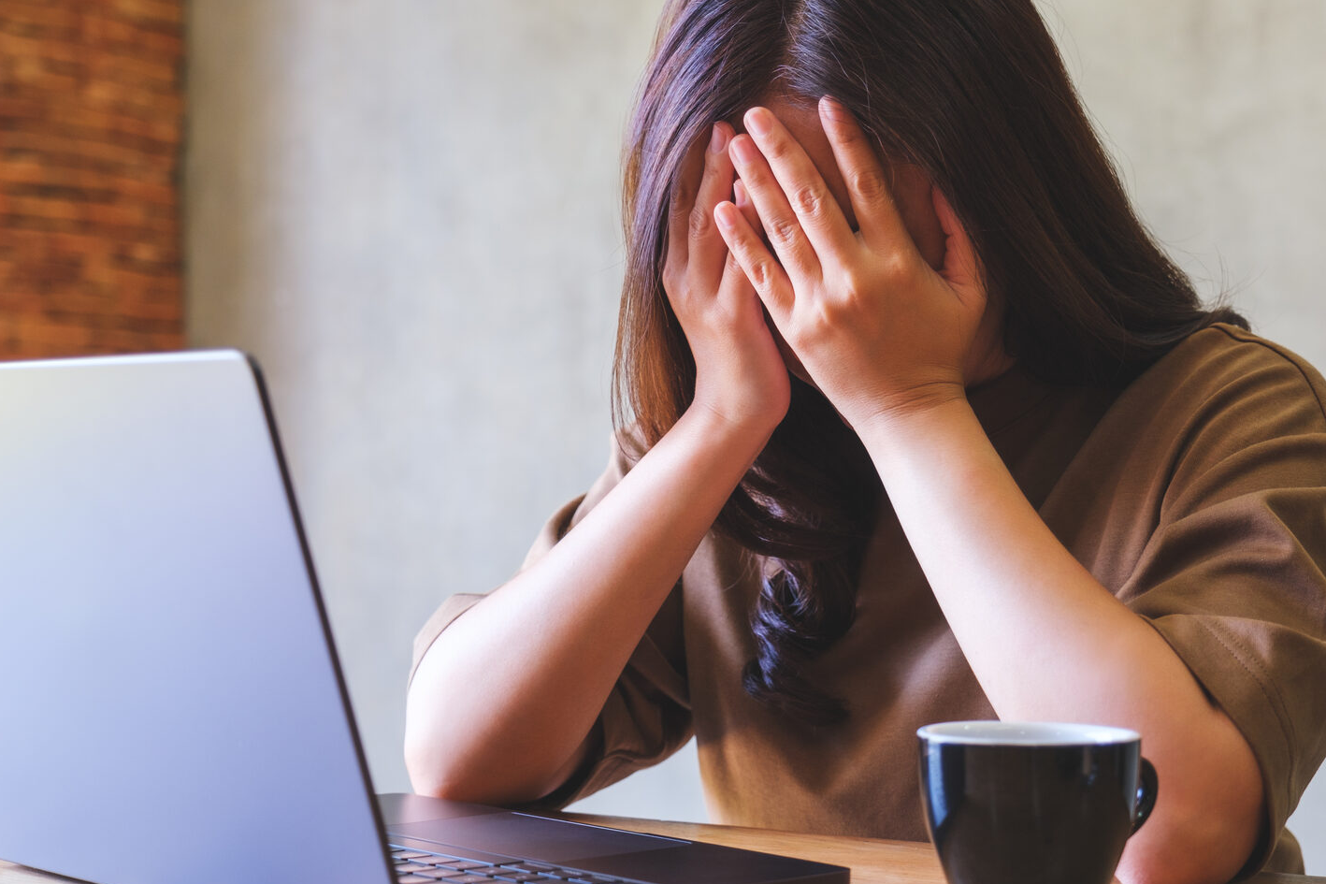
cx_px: 624
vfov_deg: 20.9
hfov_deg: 31.0
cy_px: 463
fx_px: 2394
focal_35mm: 65
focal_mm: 32.1
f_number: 2.8
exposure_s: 1/50
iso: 250
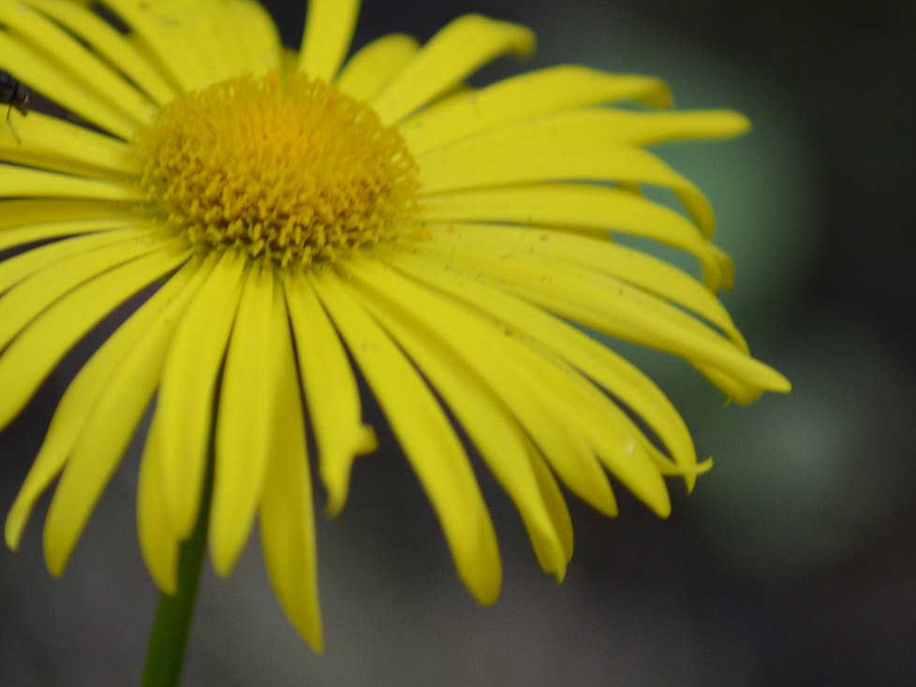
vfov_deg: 2.3
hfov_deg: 3.0
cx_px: 337
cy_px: 296
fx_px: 17443
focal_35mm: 659
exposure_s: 1/125
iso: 640
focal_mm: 280
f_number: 5.6
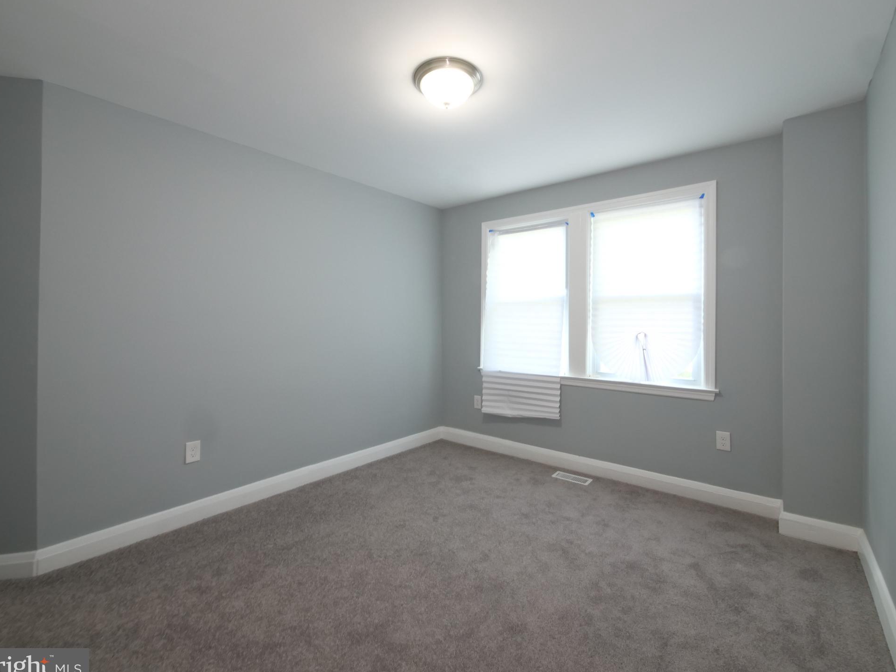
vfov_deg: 81.7
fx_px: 388
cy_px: 327
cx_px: 452
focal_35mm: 15
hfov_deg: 98.2
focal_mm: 7
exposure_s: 1/6
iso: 800
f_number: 9
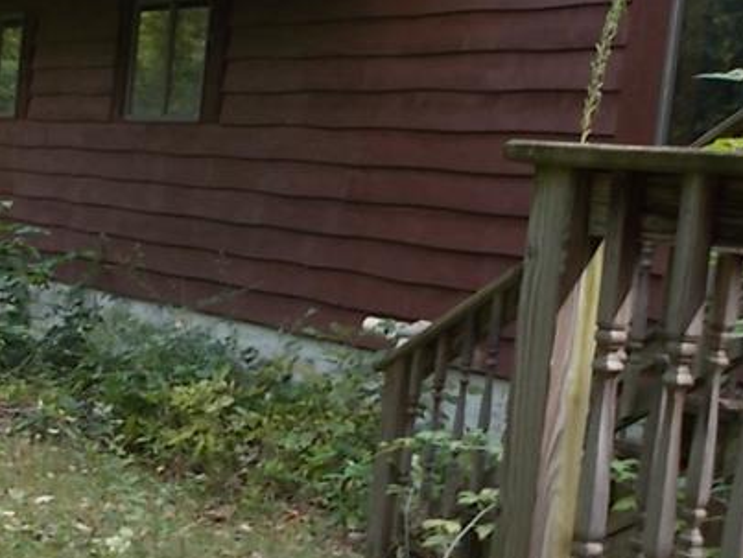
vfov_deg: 22.3
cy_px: 335
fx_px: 1418
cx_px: 323
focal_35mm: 66
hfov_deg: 29.3
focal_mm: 4.6
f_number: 3.2
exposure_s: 1/100
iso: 80
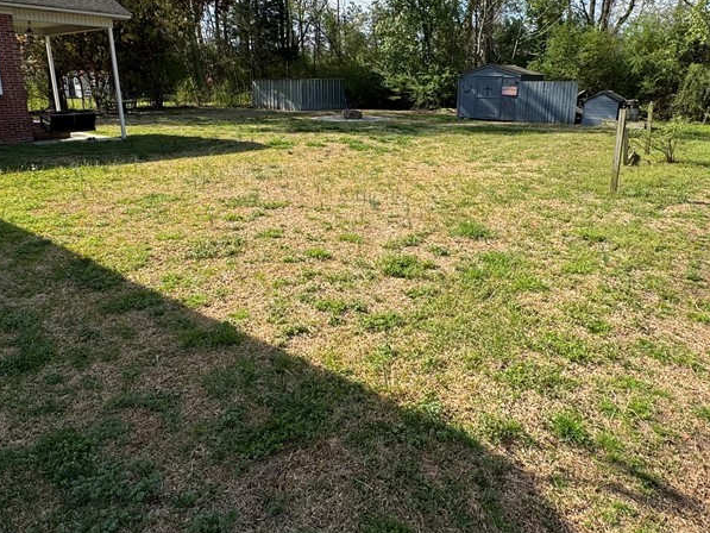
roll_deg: +0.1
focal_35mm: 24
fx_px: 492
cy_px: 203
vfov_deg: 56.2
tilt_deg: -14.6
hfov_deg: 71.4
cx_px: 388
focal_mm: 2.22
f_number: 2.2
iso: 50
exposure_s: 1/1143
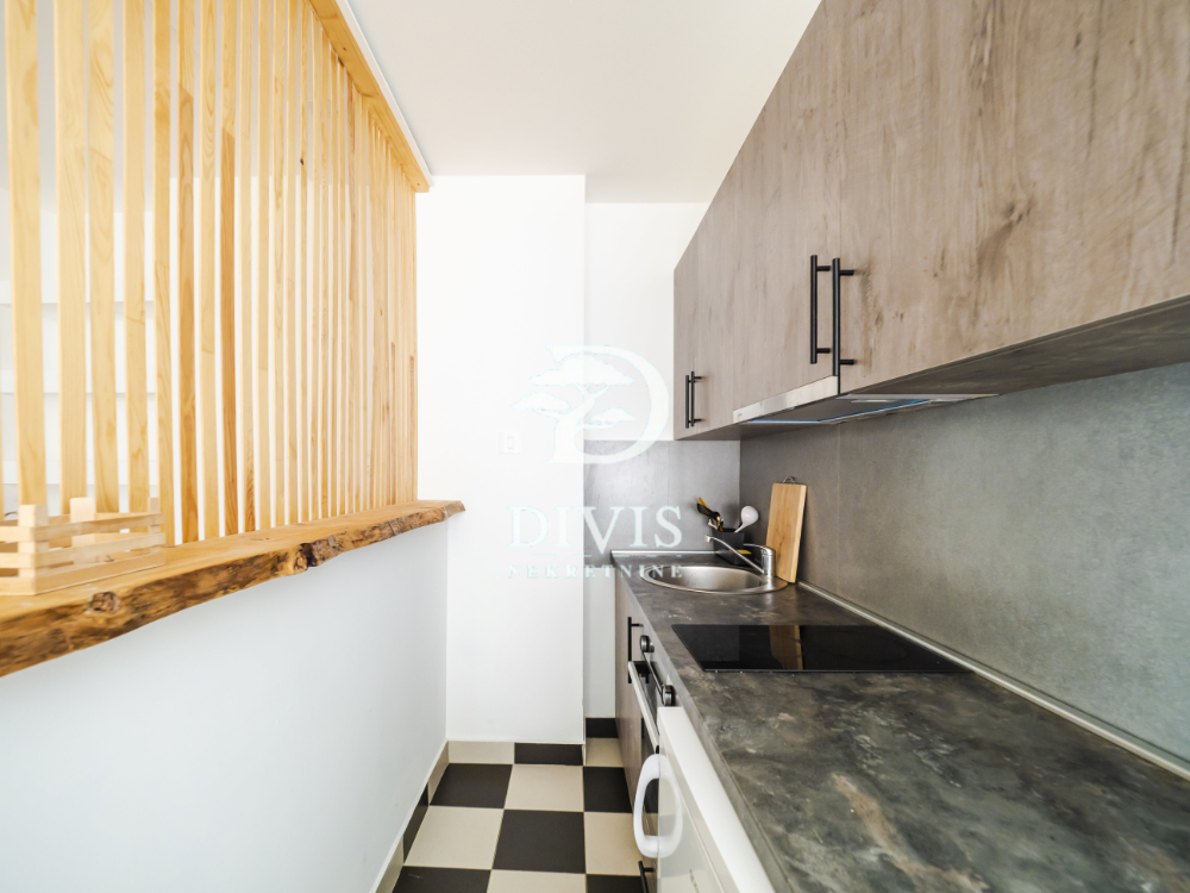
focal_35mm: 14
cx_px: 595
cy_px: 446
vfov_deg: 85.7
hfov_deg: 102.1
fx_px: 481
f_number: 4
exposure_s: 1/8
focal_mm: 7
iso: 400
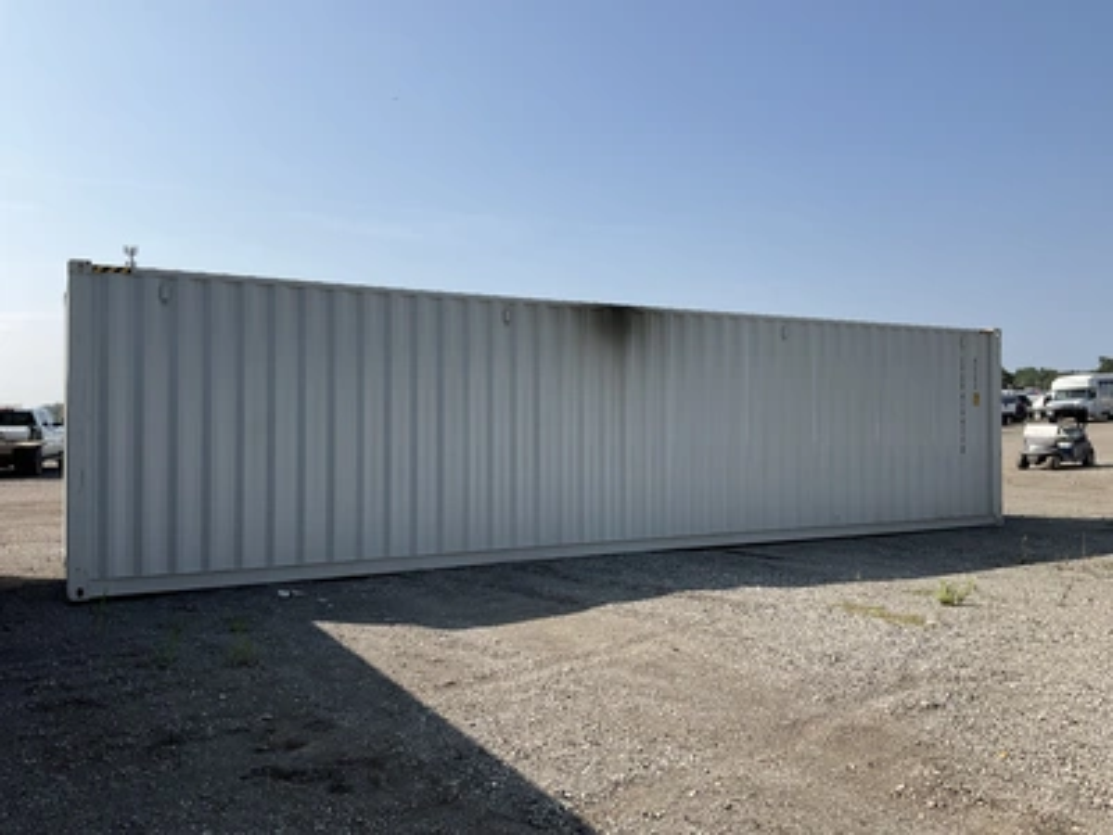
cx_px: 556
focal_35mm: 29
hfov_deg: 61.7
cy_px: 418
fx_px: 932
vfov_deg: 48.2
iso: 25
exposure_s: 1/2427
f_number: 1.8
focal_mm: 3
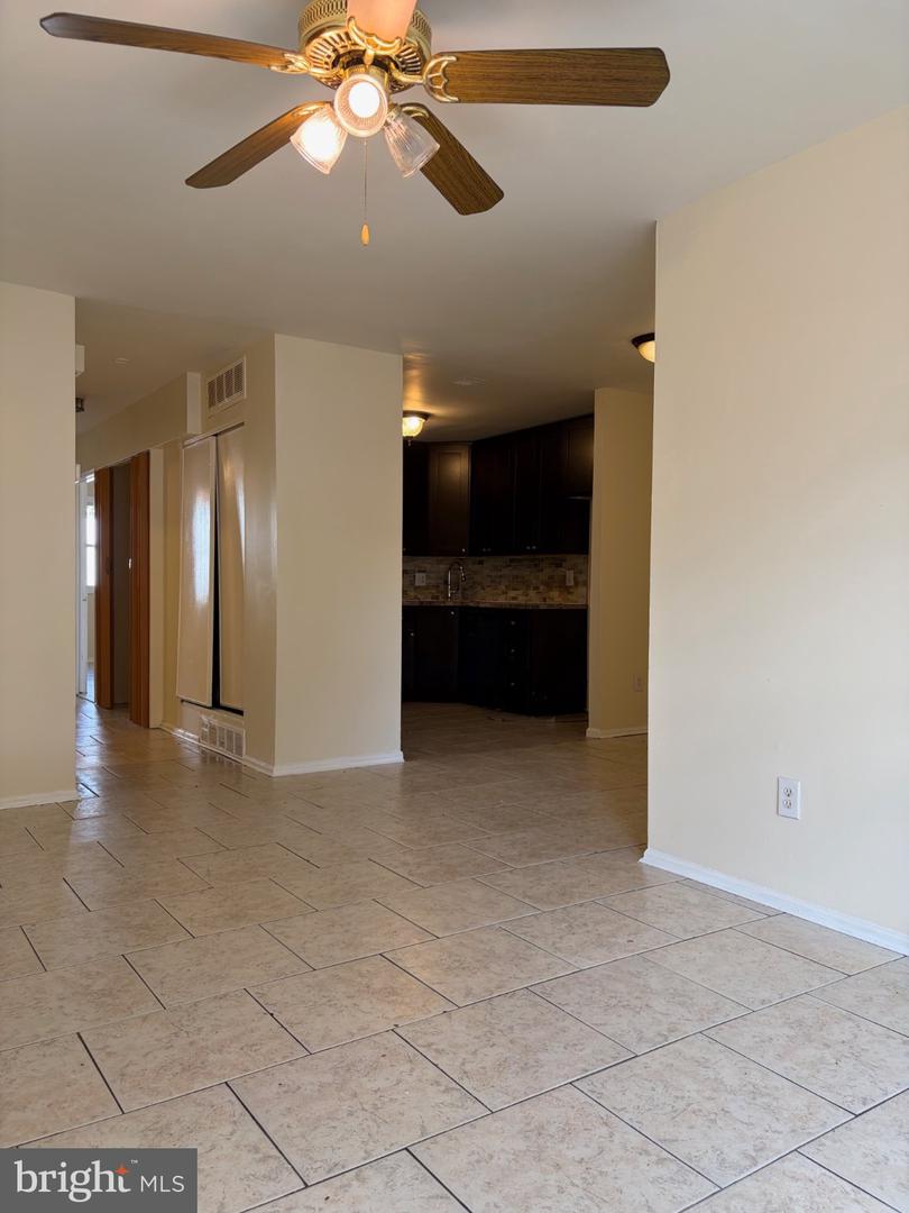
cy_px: 606
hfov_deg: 53.1
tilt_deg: -1.0
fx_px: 910
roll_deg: -0.7
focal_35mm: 26
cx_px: 454
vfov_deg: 67.3
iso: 100
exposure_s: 1/120
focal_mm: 5.96
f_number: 1.6
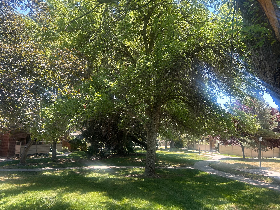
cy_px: 103
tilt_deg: +8.1
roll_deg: -0.3
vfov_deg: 46.8
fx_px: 243
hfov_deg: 60.0
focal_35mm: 30
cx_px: 141
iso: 50
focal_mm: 5.7
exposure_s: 1/421
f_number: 1.5
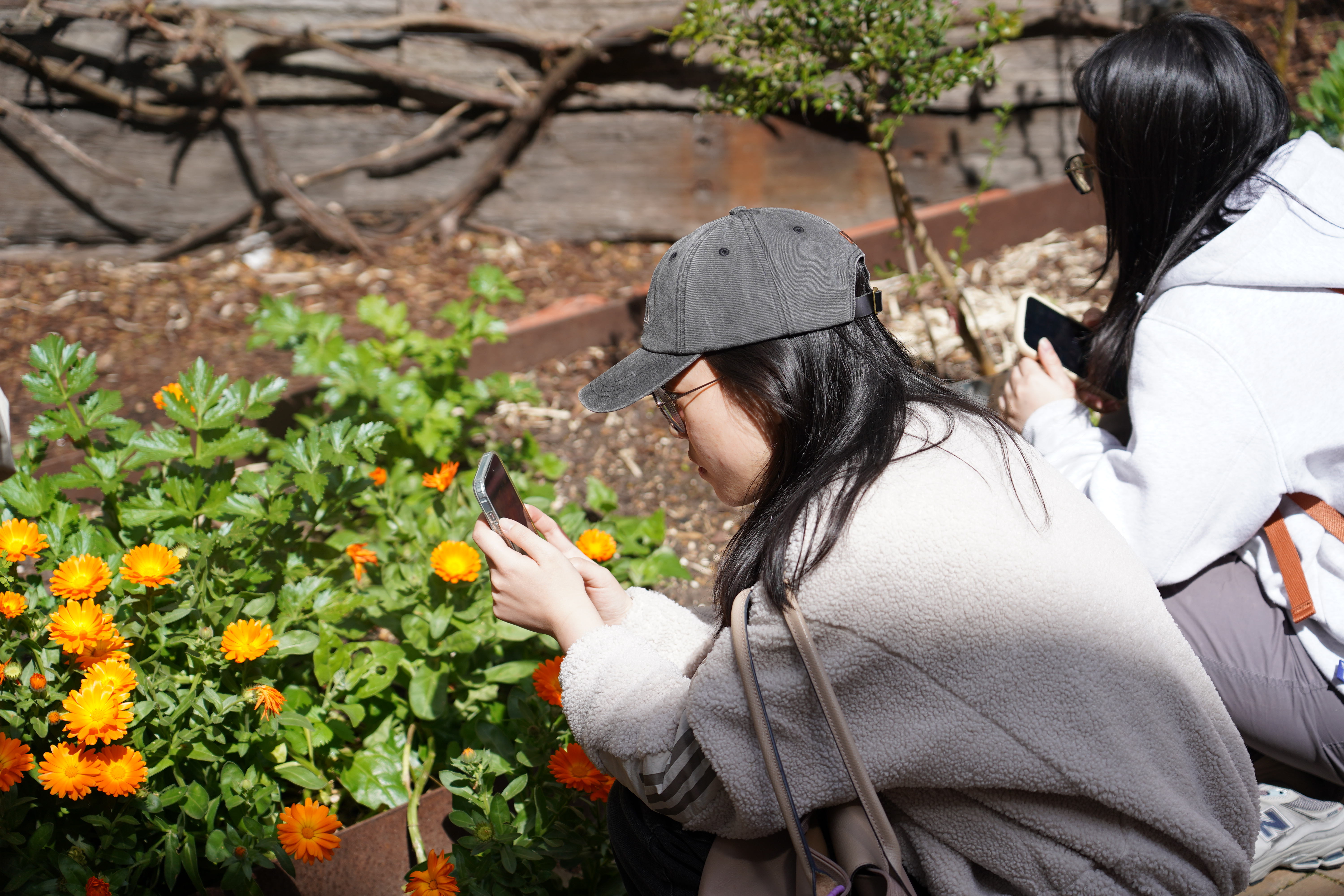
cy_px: 448
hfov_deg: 23.1
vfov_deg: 15.5
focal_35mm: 88
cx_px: 672
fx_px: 3285
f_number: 4
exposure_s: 1/1250
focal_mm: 88
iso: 160
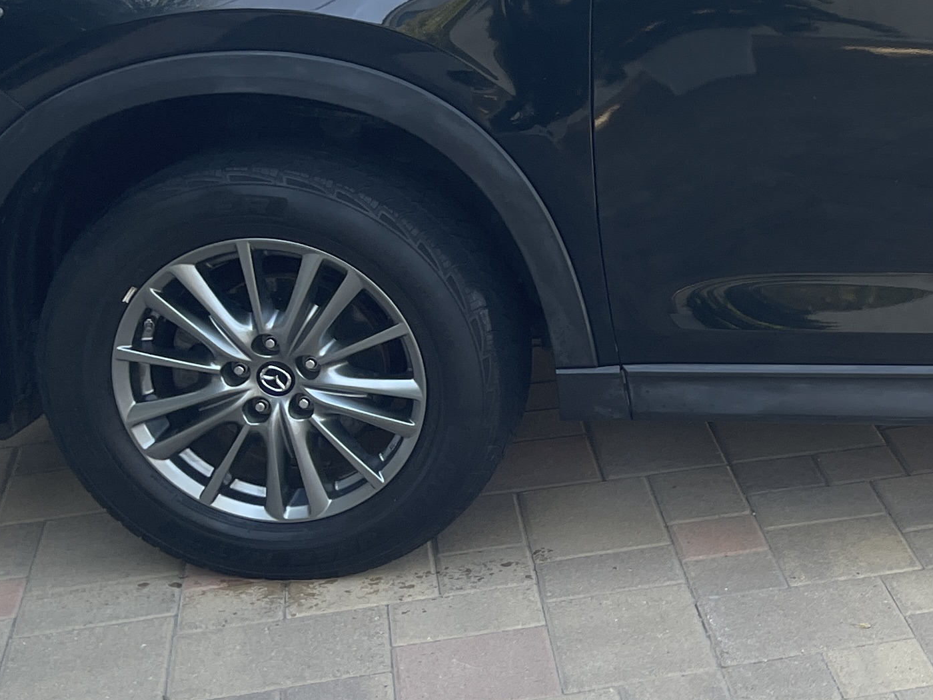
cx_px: 1142
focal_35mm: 72
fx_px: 1941
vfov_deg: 20.3
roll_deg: +0.5
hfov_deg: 24.3
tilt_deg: -16.8
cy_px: 213
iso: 32
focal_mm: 5.1
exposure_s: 1/274
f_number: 1.6
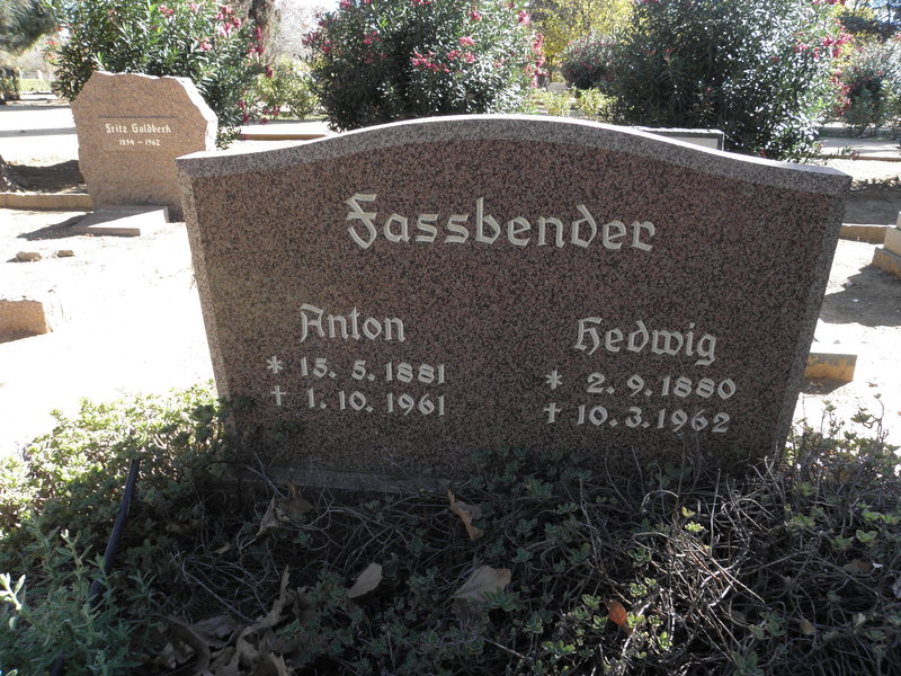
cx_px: 450
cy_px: 338
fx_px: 677
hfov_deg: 67.3
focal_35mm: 26
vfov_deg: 53.1
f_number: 4.5
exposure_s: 1/50
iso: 64
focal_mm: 4.6
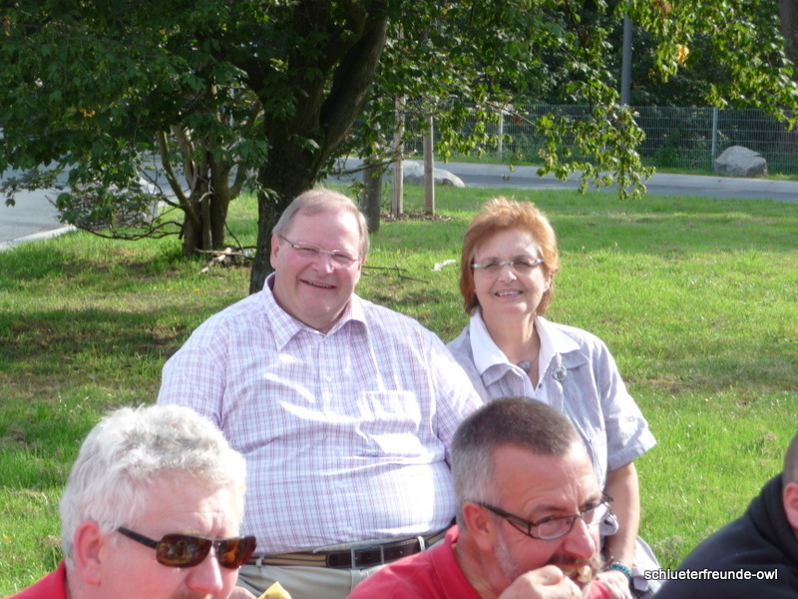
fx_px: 2582
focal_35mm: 112
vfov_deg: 13.2
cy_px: 300
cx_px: 399
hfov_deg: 17.6
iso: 100
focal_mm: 19.1
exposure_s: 1/160
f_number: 4.7
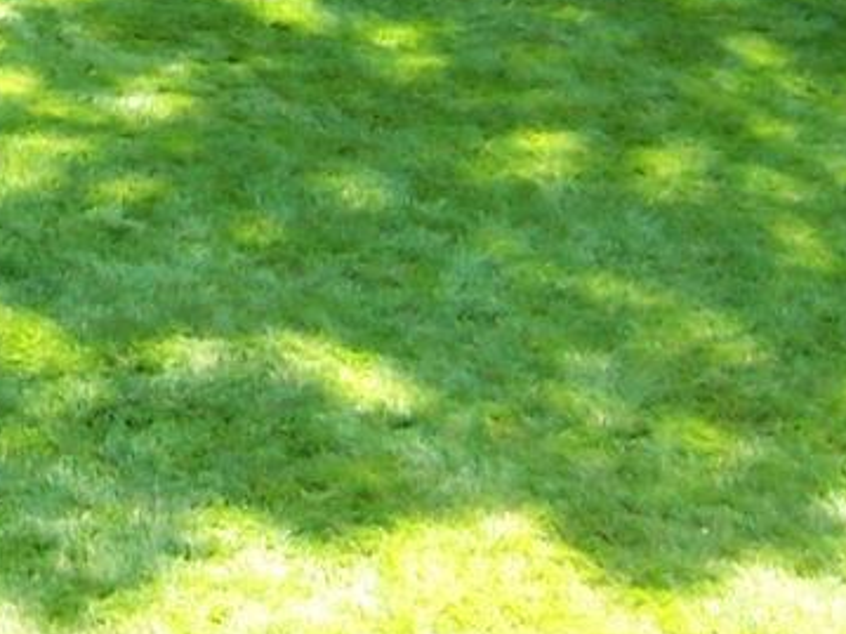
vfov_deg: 10.0
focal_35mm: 138
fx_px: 3372
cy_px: -633
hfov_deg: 13.9
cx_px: -191
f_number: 3.4
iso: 80
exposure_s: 1/90
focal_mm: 5.5
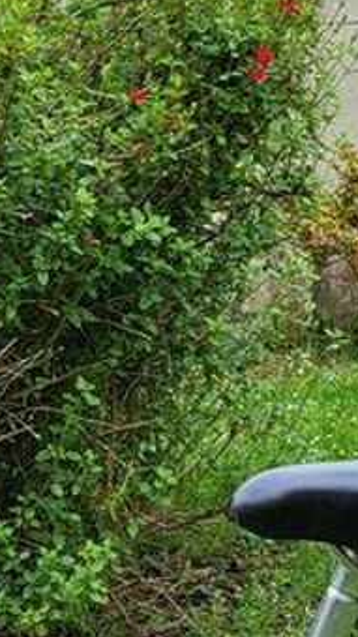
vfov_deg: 17.5
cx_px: -47
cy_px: 934
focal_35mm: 111
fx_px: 1875
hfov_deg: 10.8
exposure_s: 1/186
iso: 40
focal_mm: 5.4
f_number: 1.8
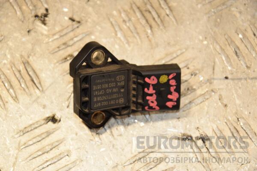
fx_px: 1124
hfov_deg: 13.0
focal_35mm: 158
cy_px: 86
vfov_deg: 8.7
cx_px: 128
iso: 800
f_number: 7.1
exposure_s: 1/200
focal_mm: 105
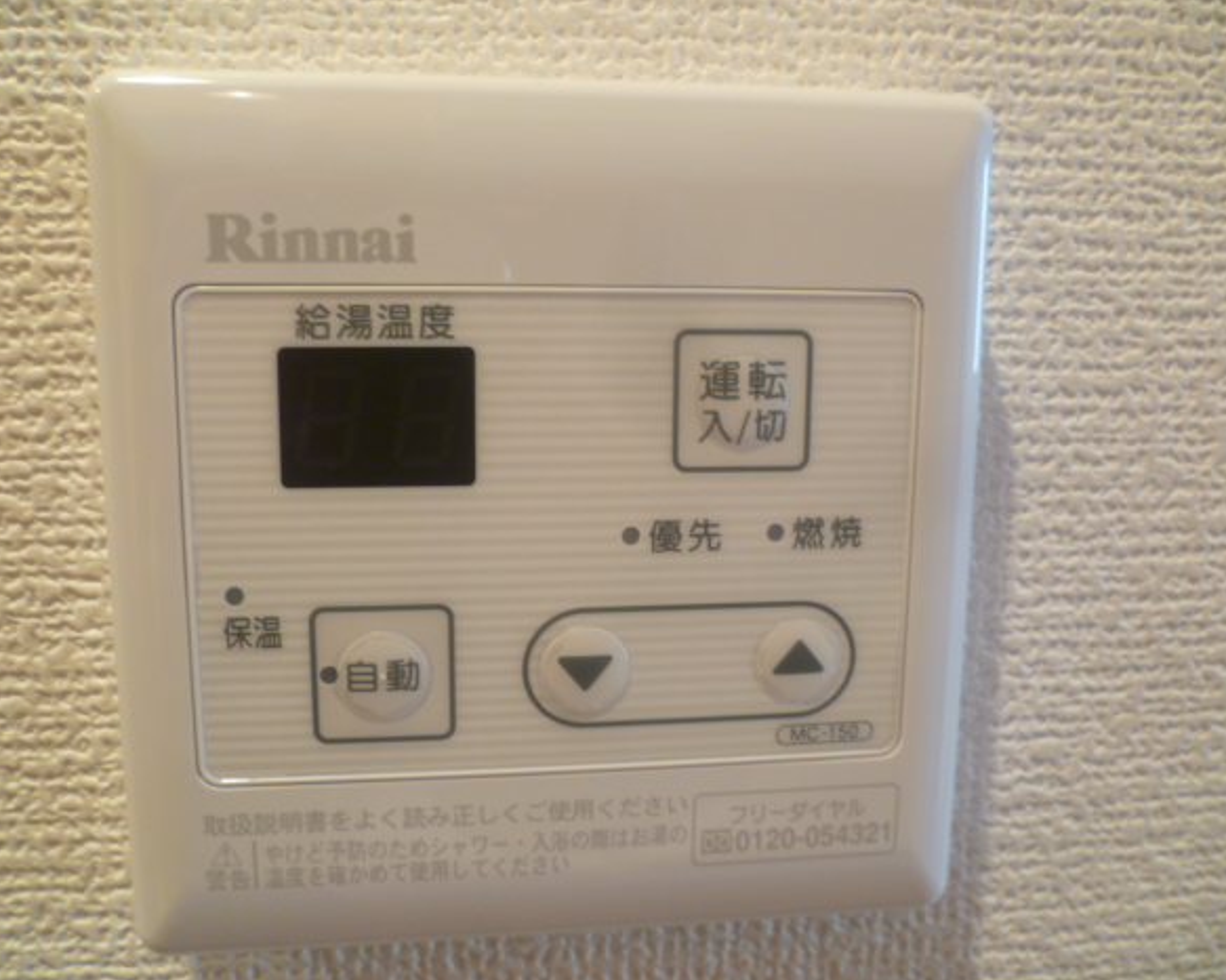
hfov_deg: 58.7
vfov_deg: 48.5
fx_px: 1088
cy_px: 496
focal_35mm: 30
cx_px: 572
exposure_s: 1/8
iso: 80
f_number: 2.8
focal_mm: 5
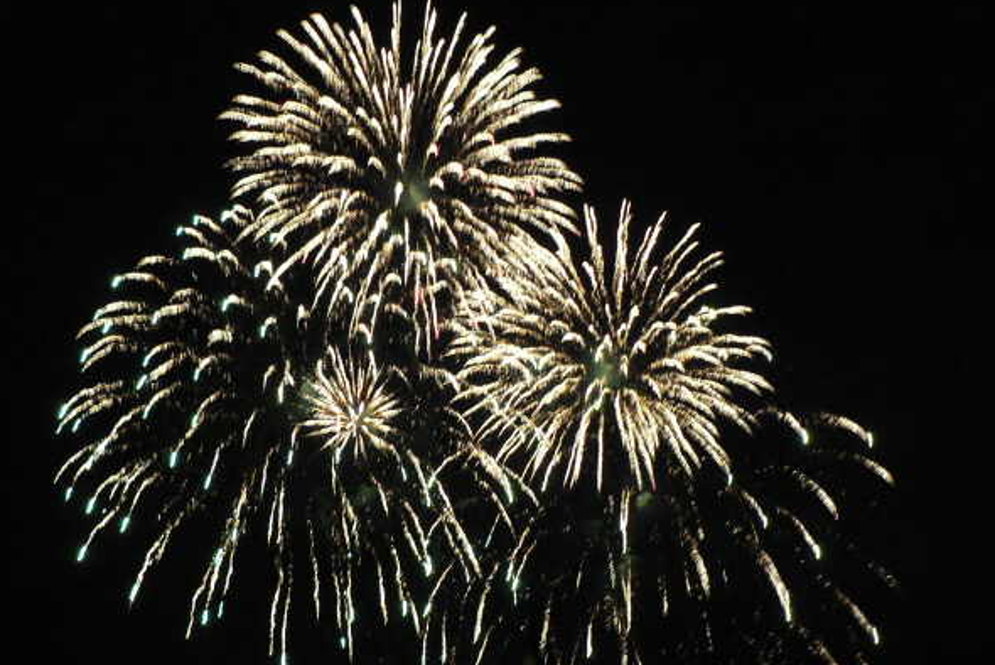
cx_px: 503
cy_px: 346
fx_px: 1023
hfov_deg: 51.9
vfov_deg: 36.0
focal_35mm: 37
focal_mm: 6
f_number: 2.8
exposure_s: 1/4
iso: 200
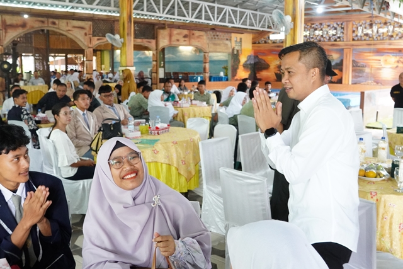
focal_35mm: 36
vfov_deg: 36.9
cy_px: 134
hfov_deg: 53.1
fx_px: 403
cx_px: 202
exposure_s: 1/125
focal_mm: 24
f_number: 4.5
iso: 5000
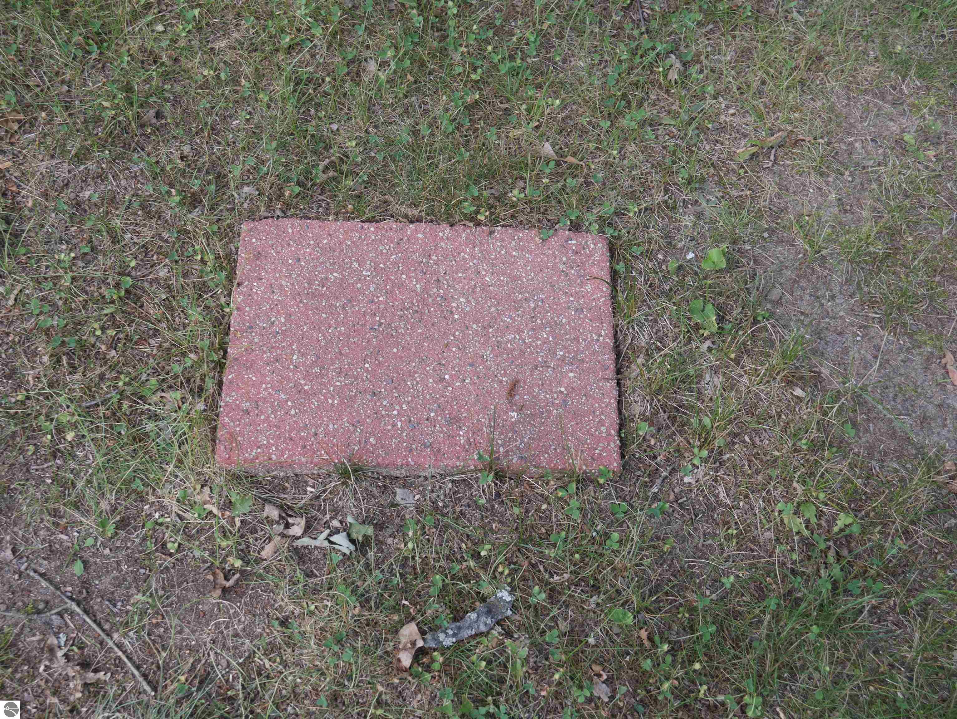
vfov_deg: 30.3
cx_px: 478
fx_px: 1328
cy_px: 360
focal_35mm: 48
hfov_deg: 39.6
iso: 250
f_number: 5.2
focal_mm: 24
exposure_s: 1/125
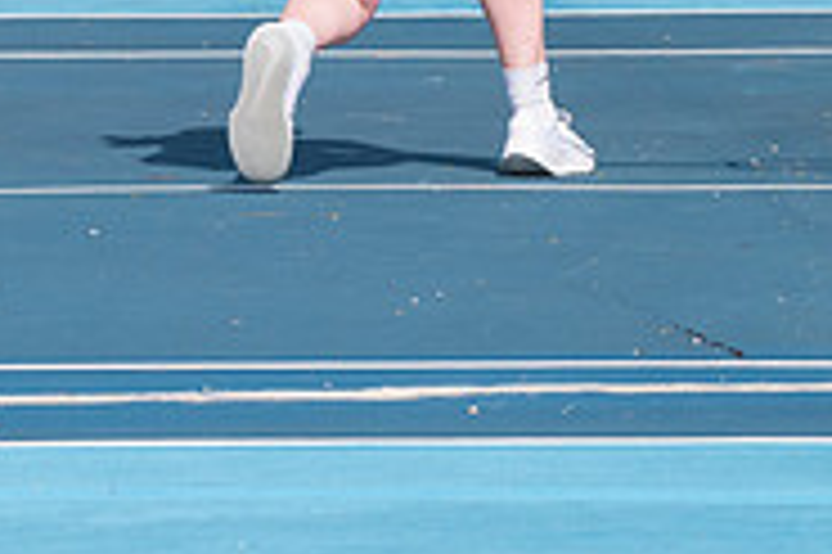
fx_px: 16279
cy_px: -257
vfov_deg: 1.9
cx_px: 427
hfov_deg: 2.9
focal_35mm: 705
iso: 320
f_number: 5.6
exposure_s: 1/1600
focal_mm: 150
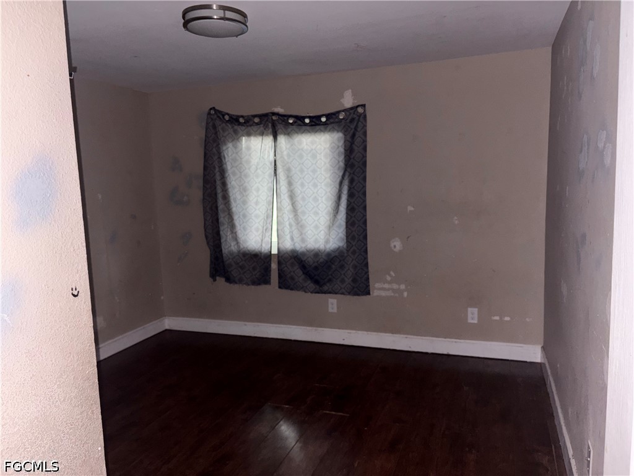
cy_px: 238
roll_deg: +2.6
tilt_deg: -7.5
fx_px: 476
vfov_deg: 53.1
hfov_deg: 67.3
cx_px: 317
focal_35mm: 26
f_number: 1.6
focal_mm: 5.96
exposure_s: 1/4
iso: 80
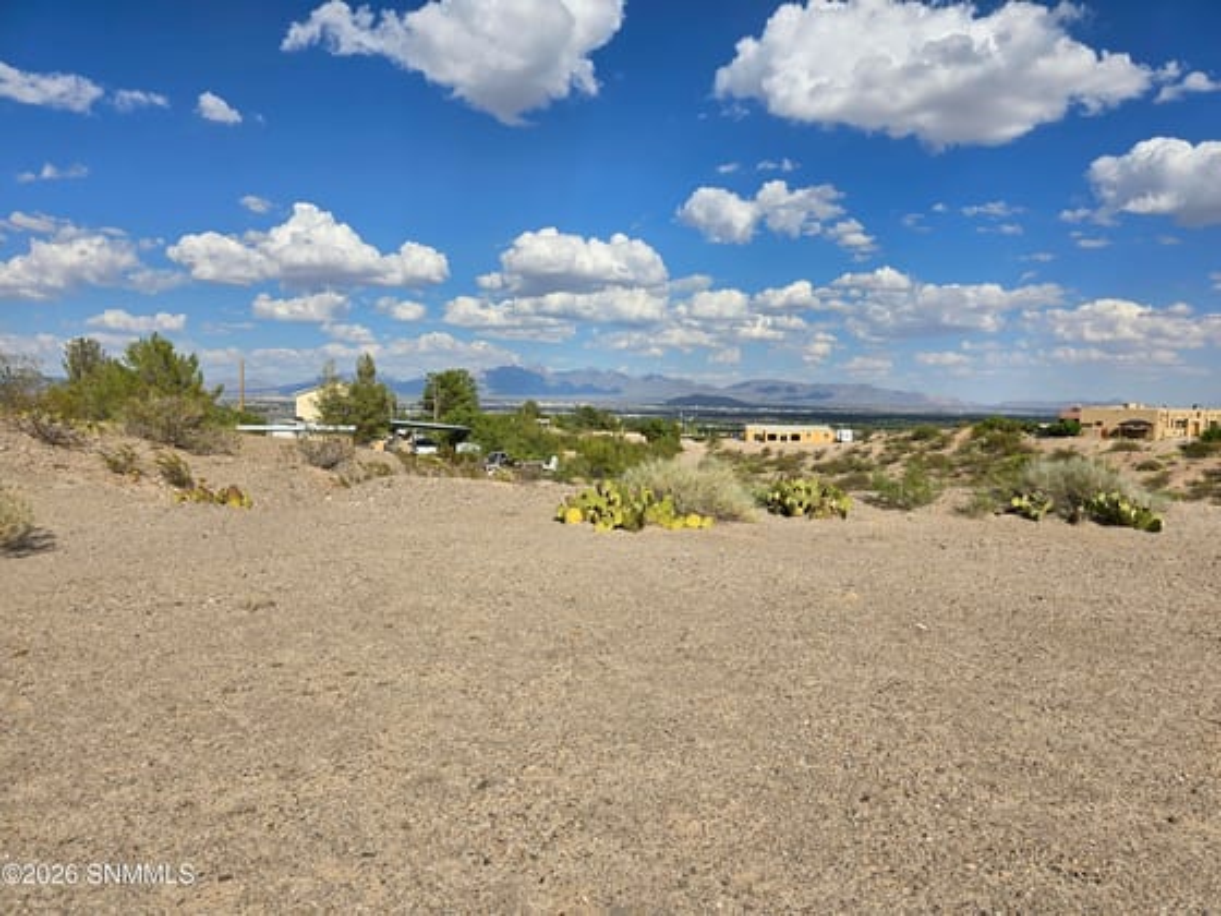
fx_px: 811
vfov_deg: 58.9
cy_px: 458
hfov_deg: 73.9
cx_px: 610
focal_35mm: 23
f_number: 1.7
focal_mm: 6.3
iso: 12
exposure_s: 1/1276
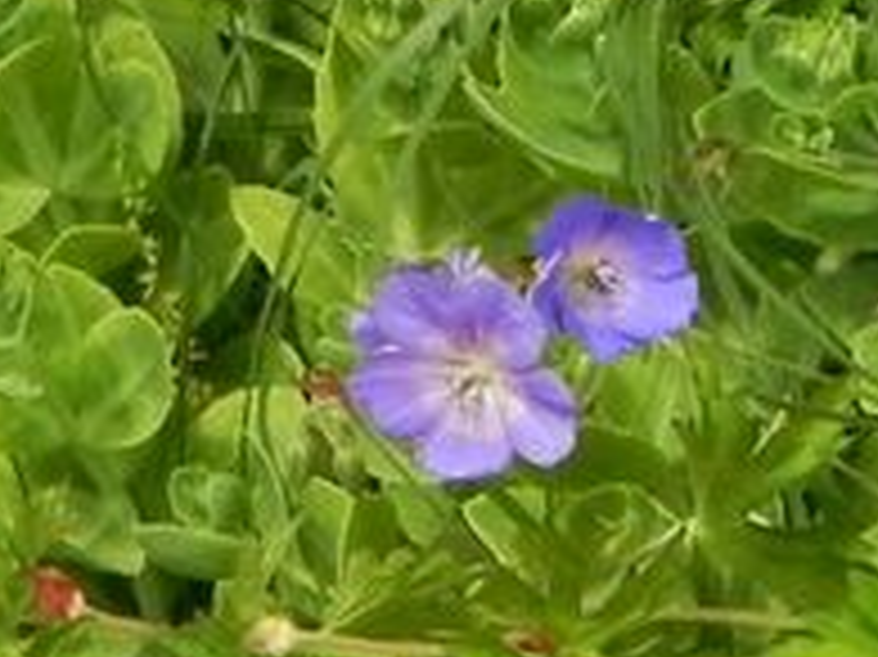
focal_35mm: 361
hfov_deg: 5.3
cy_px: 1228
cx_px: 2236
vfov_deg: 4.1
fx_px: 9151
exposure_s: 1/1000
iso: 160
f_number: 4
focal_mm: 11.8
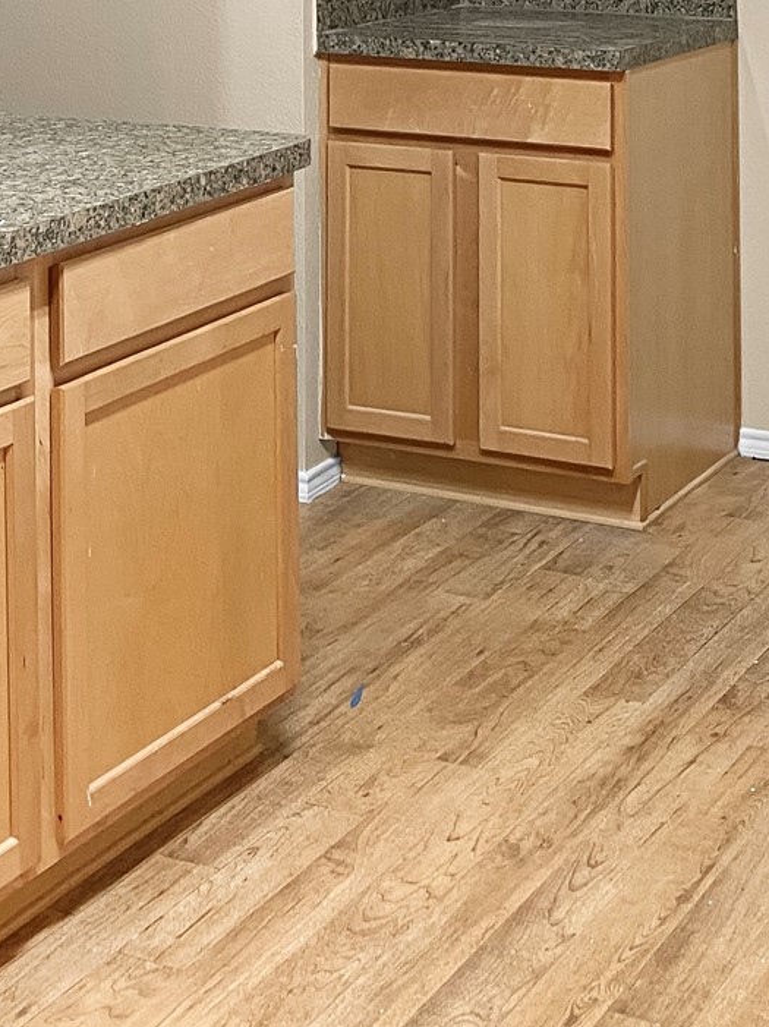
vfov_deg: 23.6
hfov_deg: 19.3
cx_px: 489
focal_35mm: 76
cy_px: -188
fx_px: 2253
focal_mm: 4.25
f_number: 1.8
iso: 160
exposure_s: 1/60
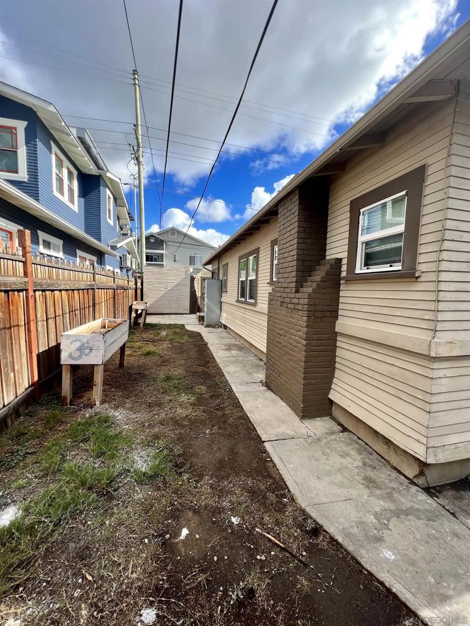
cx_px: 235
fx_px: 235
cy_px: 313
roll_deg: -1.4
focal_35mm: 13
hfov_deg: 89.9
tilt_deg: -4.0
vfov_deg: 106.2
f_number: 1.8
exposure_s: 1/742
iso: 32
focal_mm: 1.57
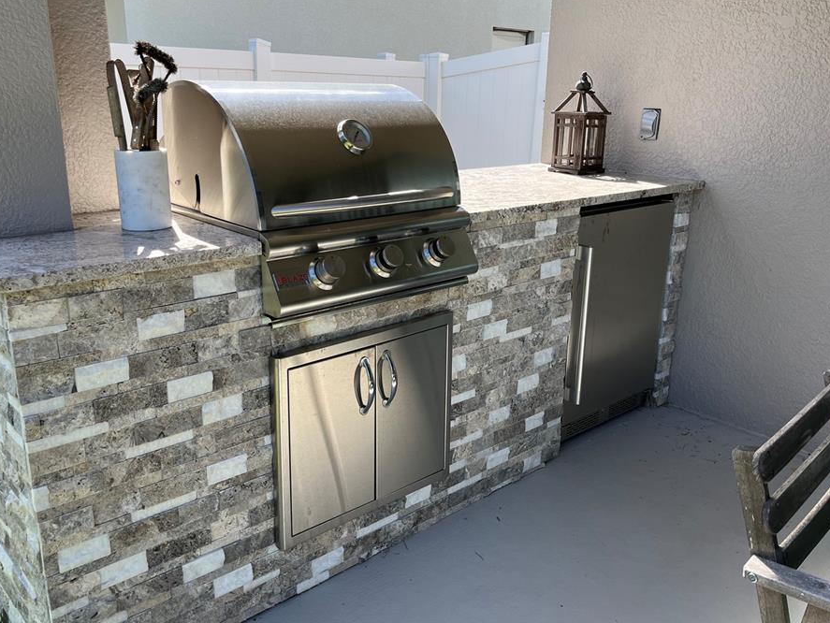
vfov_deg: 46.8
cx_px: 407
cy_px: 309
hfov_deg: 59.9
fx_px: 720
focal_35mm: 30
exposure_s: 1/1009
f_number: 1.6
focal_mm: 5.1
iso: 50
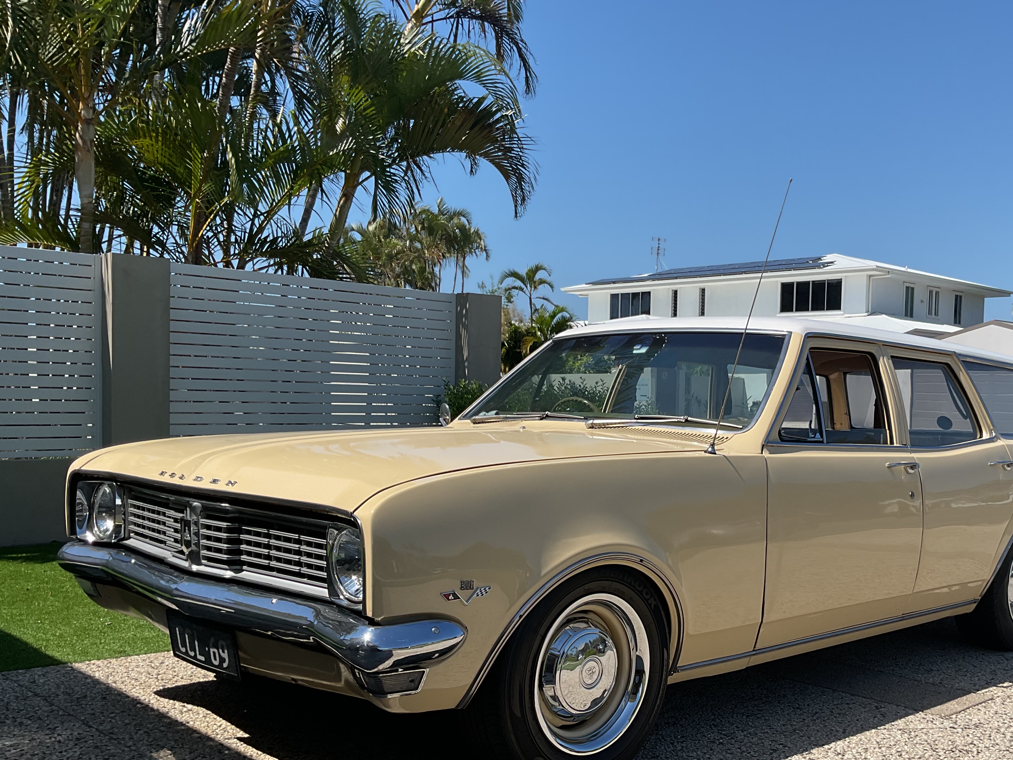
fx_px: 1083
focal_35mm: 37
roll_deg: -0.4
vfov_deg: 38.5
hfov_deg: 49.6
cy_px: 448
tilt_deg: -4.9
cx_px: 640
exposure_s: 1/2427
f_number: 1.8
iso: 16
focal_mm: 3
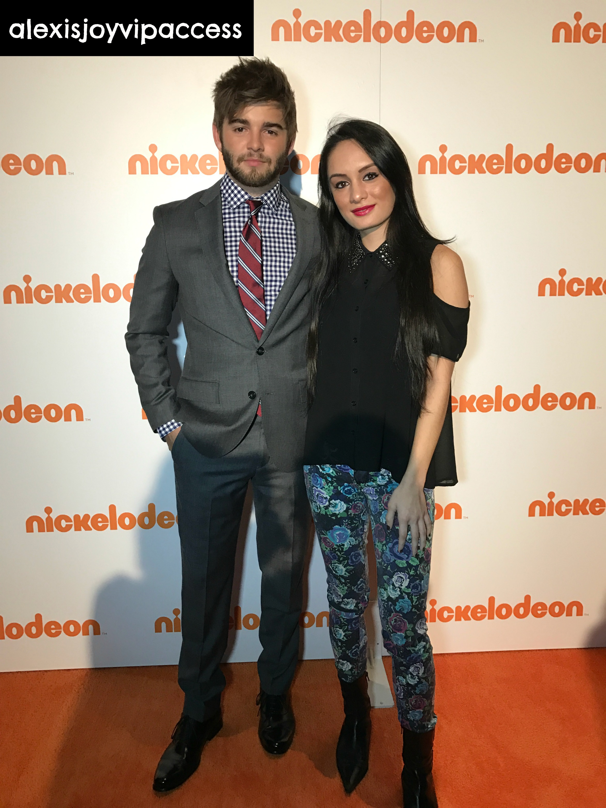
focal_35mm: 28
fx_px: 654
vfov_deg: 63.4
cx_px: 303
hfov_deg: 49.7
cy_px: 404
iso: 50
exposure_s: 1/16
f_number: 1.8
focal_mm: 3.99
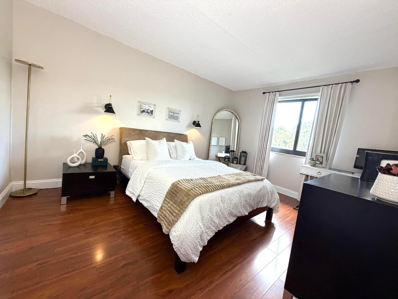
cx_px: 199
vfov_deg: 85.7
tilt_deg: -5.3
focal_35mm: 14
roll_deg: -6.5
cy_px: 150
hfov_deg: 102.1
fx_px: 161
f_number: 2.2
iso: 320
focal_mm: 2.22
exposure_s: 1/68
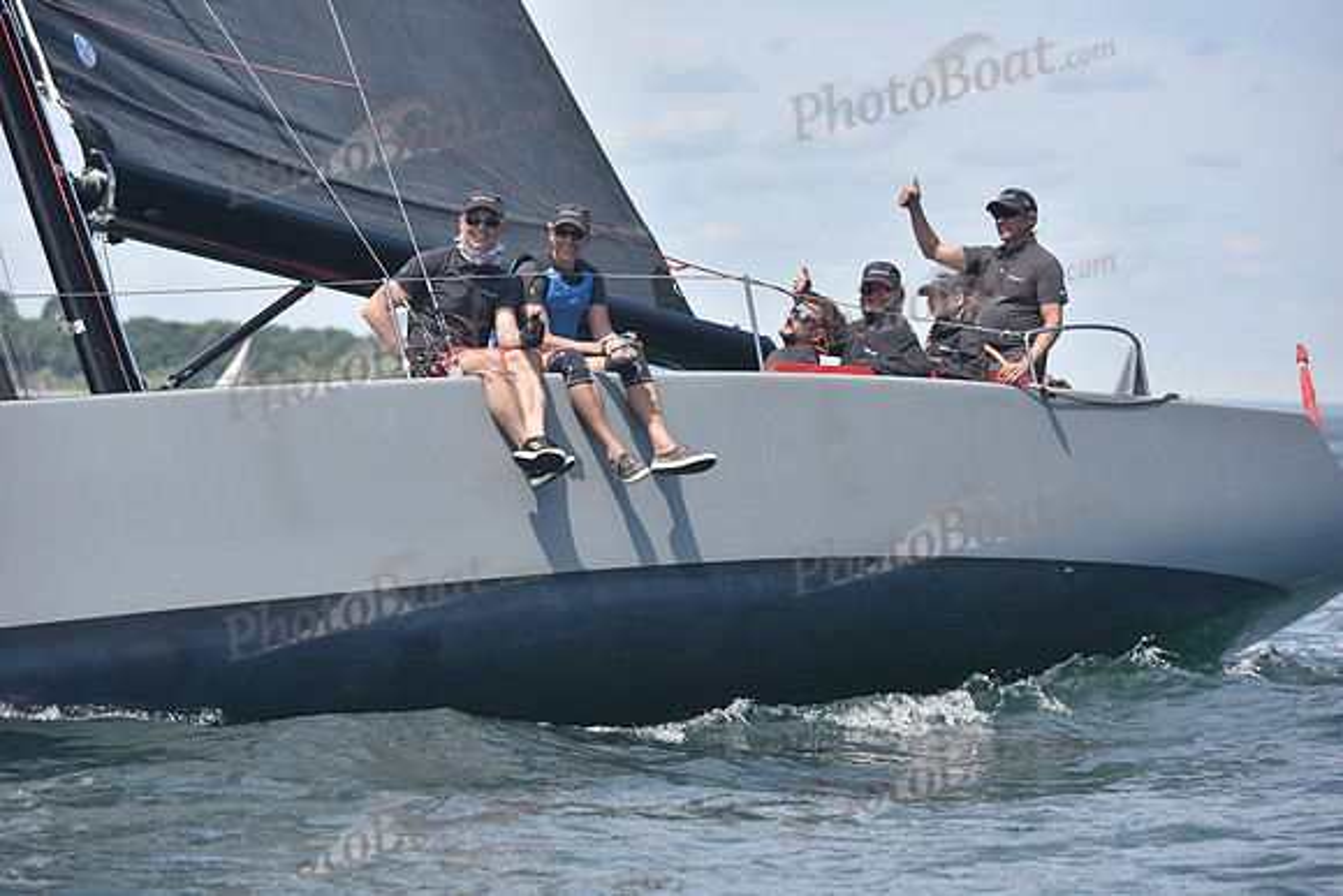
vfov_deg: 8.6
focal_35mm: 160
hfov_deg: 12.8
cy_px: 448
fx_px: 5970
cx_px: 672
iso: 320
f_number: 5.6
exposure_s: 1/800
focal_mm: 160
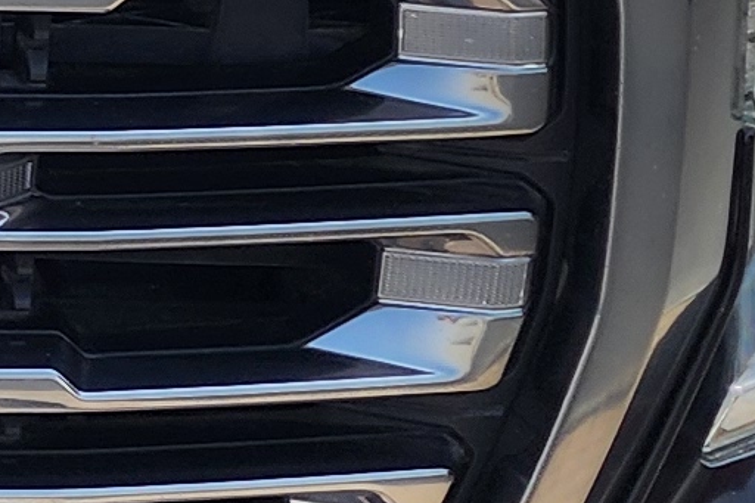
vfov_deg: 7.3
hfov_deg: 10.0
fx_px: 3920
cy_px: -127
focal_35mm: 187
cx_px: -860
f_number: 1.8
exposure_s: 1/1076
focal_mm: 6.4
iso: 12
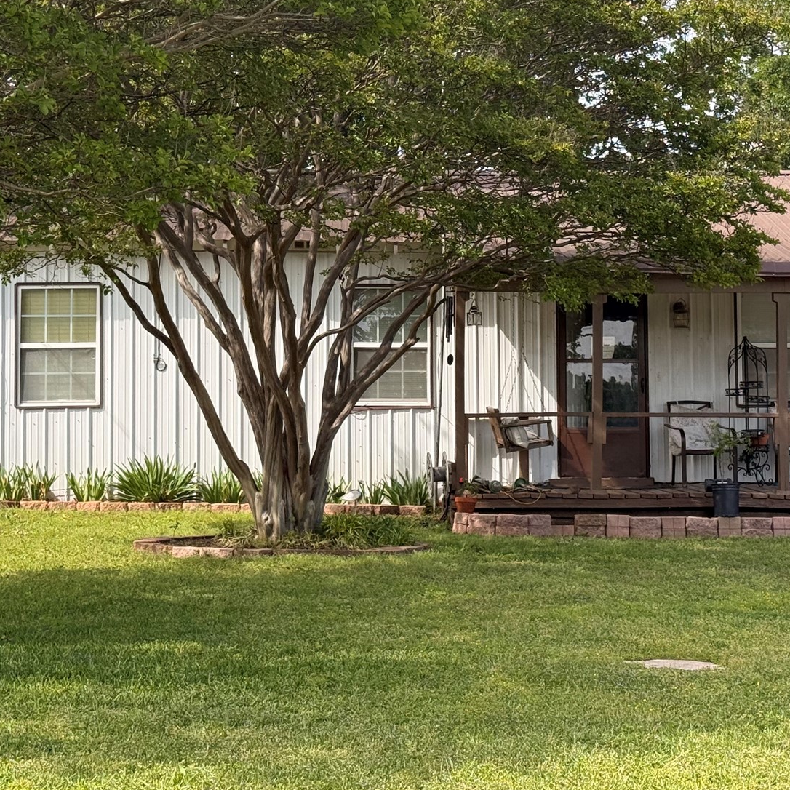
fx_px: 2066
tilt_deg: +4.2
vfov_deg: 21.6
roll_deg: -0.8
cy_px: 261
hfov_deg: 21.7
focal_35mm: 80
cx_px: 382
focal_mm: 6.76
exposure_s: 1/1795
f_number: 1.78
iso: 100
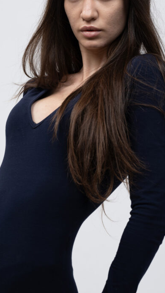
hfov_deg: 11.9
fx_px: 794
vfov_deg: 20.9
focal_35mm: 102
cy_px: 122
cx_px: 85
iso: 160
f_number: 5.6
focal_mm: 66
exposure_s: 1/125
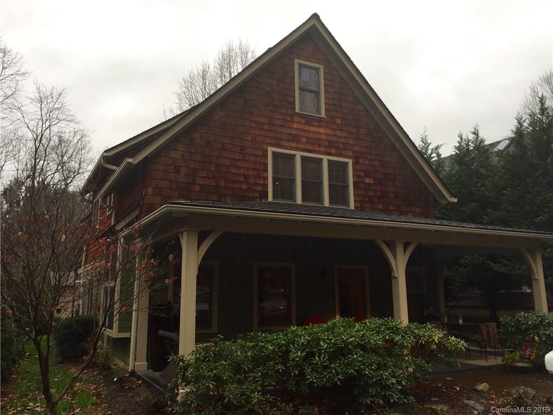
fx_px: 463
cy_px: 208
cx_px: 276
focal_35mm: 29
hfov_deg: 61.7
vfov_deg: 48.2
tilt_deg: +12.0
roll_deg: +0.0
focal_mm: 4.15
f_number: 2.2
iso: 32
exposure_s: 1/60
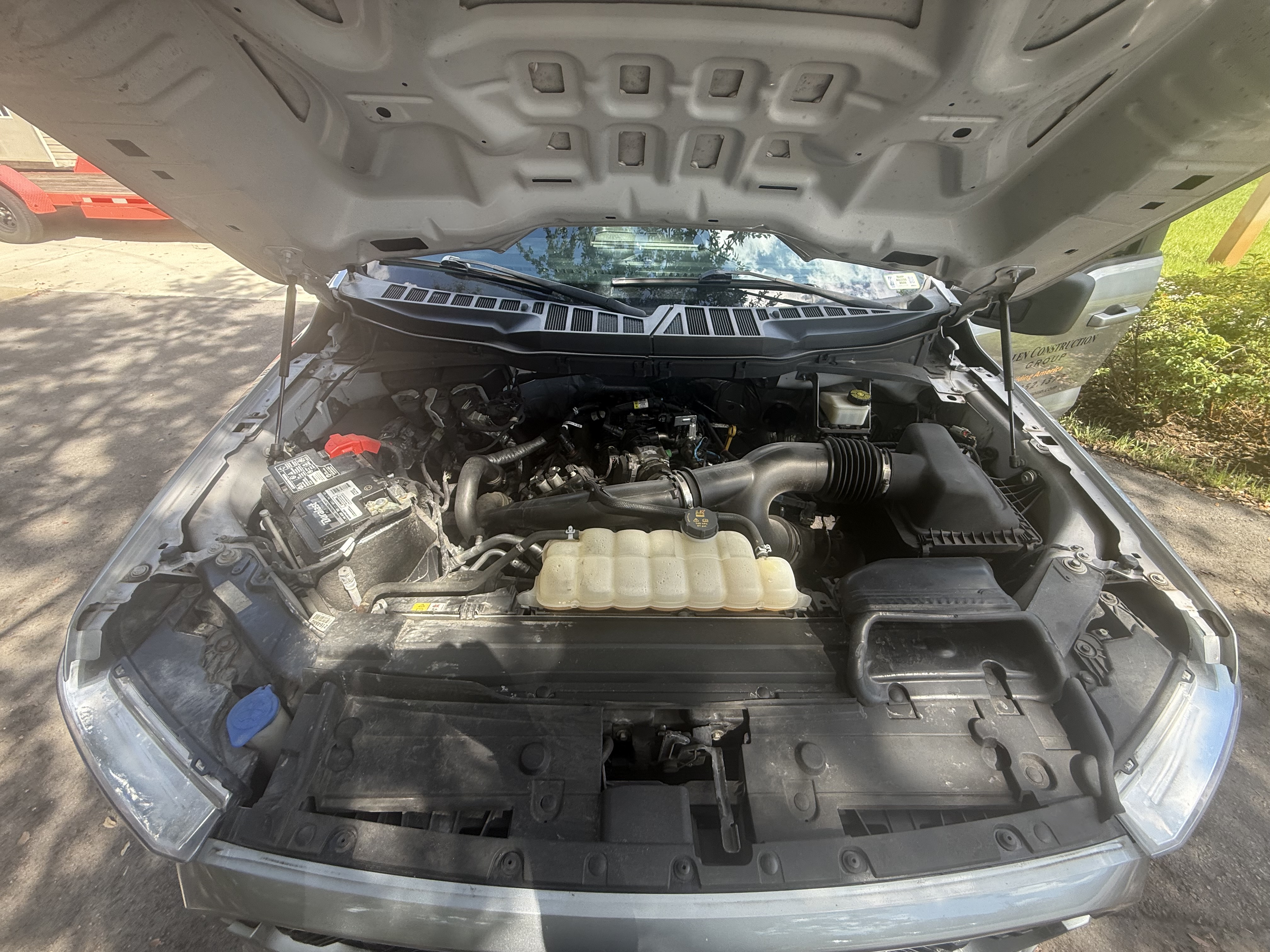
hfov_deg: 102.1
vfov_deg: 85.7
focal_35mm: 14
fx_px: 514
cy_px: 476
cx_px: 635
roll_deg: -2.3
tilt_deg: -35.5
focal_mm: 2.22
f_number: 2.2
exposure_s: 1/180
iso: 64
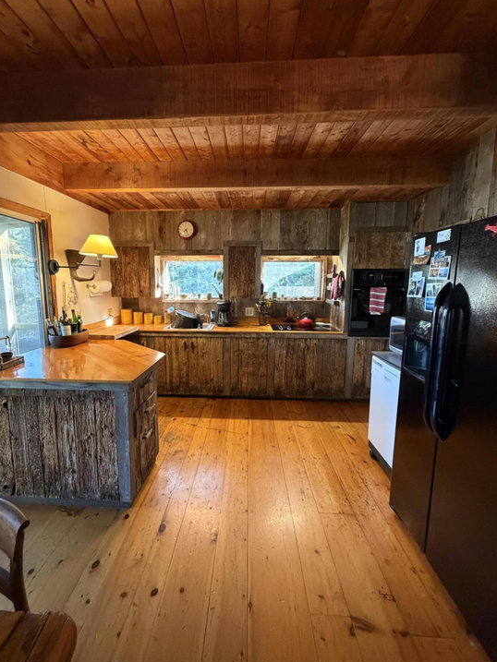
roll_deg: -0.4
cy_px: 320
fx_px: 287
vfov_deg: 98.1
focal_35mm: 15
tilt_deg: -6.8
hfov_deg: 81.7
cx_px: 233
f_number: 2.2
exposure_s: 1/60
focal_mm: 2.22
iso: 640
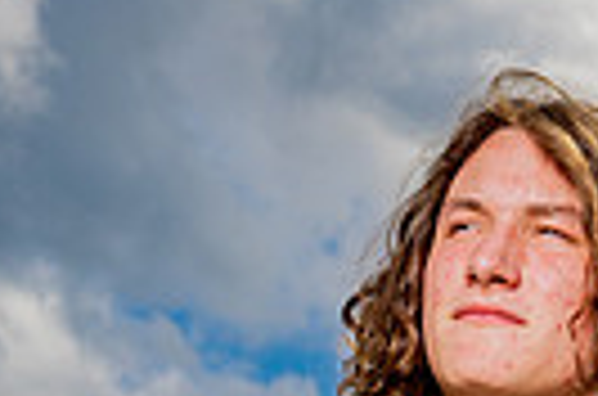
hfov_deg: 10.8
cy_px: 981
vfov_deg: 6.8
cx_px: 436
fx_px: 3149
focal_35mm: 190
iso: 200
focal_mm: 56
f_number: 11
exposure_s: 1/250
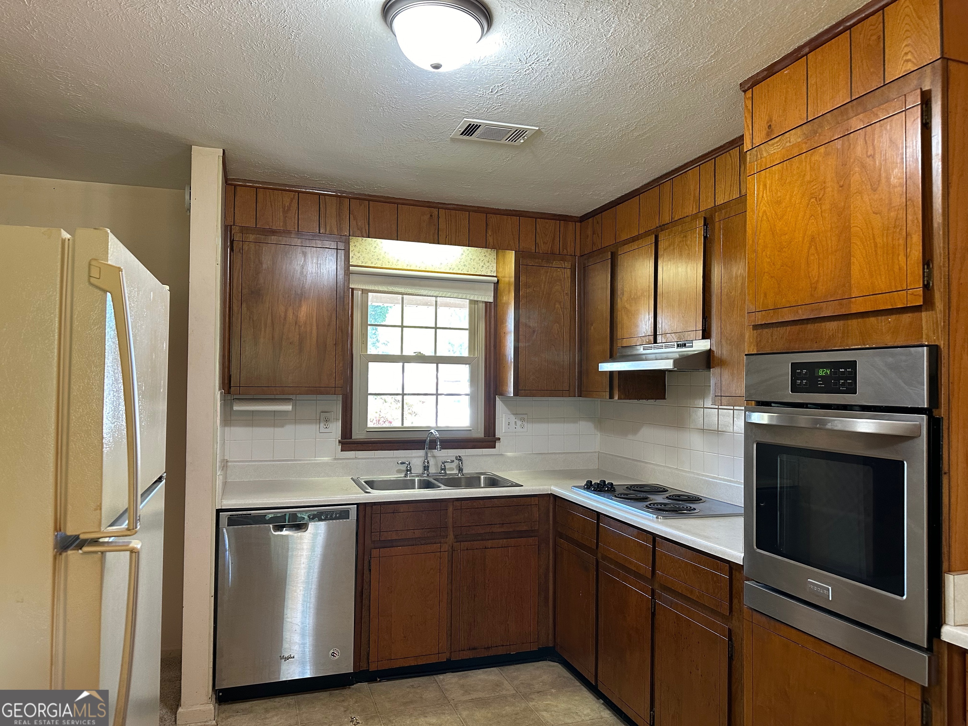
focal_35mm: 24
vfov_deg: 56.8
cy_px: 363
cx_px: 484
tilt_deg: +2.3
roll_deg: -0.6
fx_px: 671
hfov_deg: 71.6
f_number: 1.78
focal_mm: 6.86
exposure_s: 1/60
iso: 250
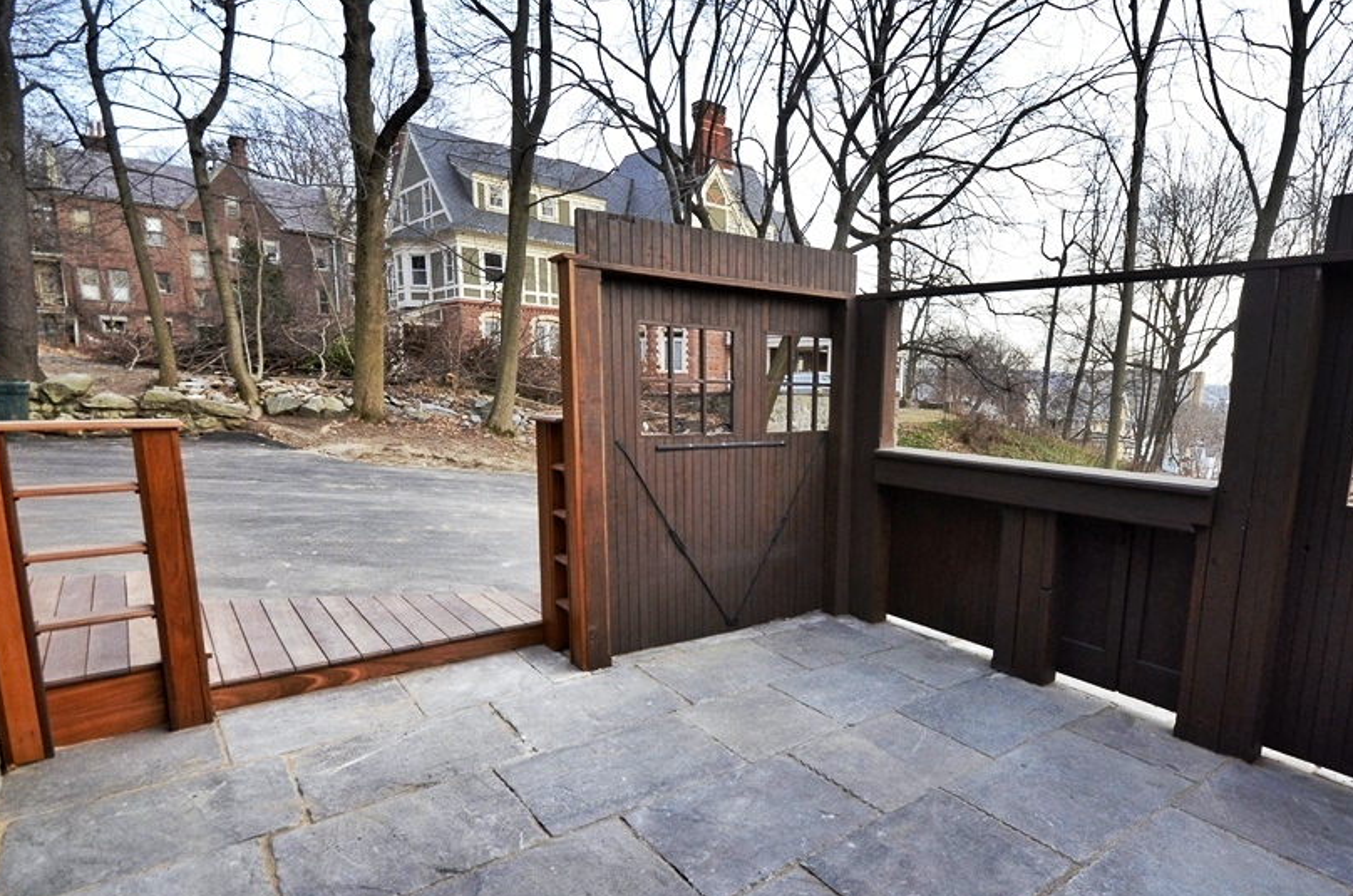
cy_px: 509
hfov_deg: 86.0
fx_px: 713
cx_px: 810
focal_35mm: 19
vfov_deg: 64.0
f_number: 6.3
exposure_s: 1/200
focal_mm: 10
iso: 800
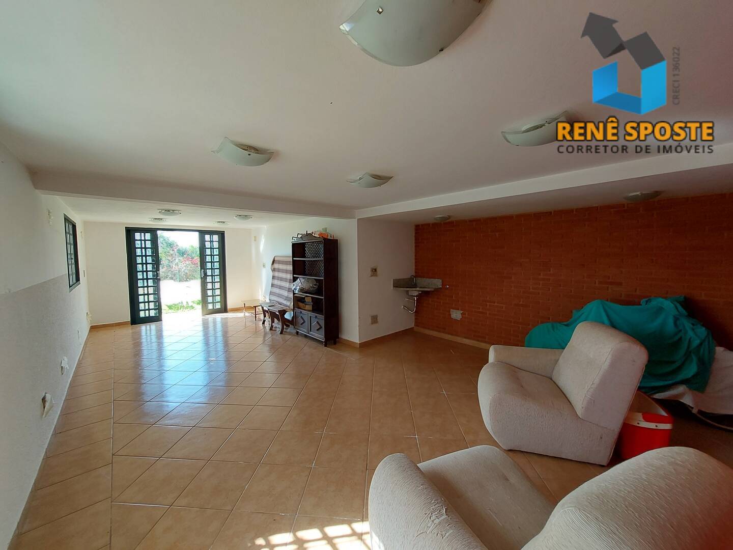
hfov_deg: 106.2
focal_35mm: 13
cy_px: 275
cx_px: 366
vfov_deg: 89.9
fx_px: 275
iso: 64
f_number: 2.2
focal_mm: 1.74
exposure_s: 1/60
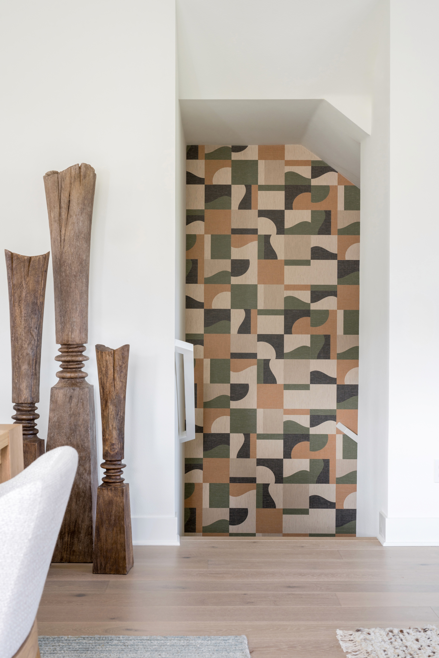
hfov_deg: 29.9
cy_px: 329
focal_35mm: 45
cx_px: 220
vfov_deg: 43.6
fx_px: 823
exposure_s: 1/3
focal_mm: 45
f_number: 10
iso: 200
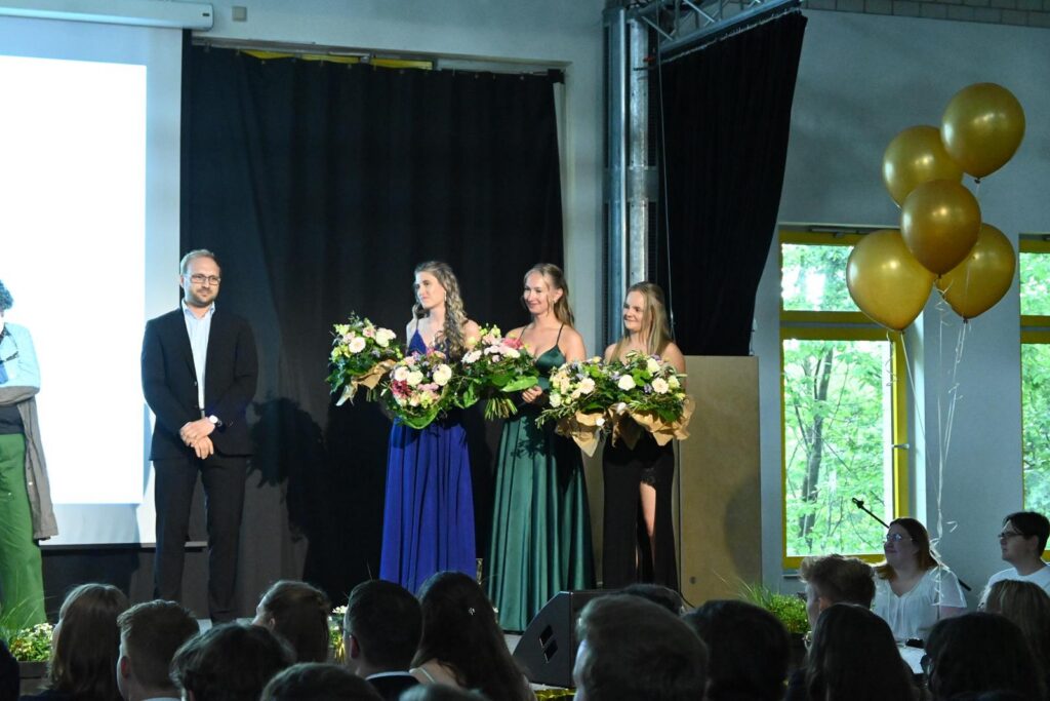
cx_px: 525
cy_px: 350
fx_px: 2188
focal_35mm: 75
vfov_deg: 18.2
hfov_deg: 27.0
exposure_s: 1/25
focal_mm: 50
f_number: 6.3
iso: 10000
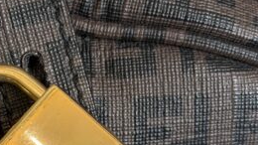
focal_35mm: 161
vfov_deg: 7.5
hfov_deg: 13.3
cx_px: 33
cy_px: 116
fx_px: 1101
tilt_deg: -42.0
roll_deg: -2.2
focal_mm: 6.76
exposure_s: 1/120
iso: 100
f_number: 1.78
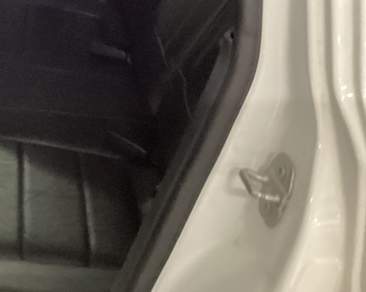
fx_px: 845
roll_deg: +3.6
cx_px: -58
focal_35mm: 78
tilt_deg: -22.3
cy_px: 4
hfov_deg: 22.7
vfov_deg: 19.1
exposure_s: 1/17
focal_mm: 3.3
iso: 640
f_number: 2.4
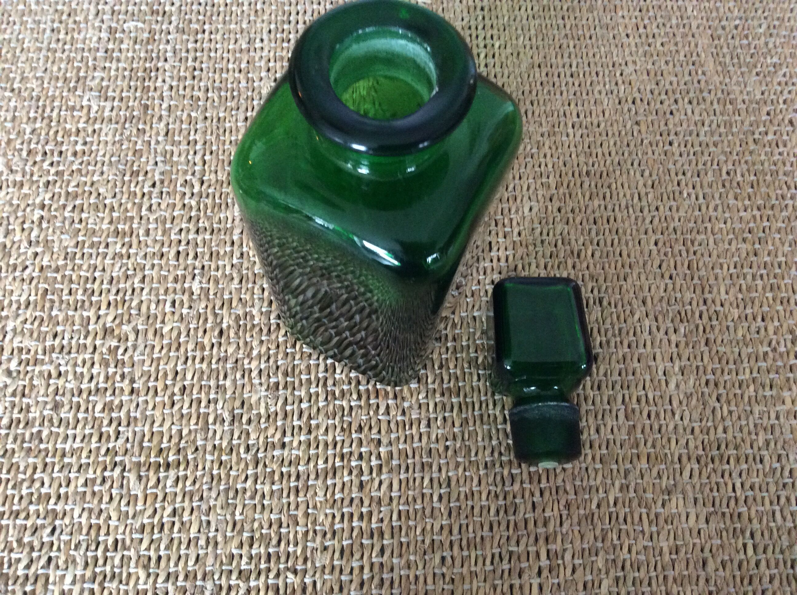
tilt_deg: -67.5
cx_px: 398
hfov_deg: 56.9
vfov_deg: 44.1
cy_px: 298
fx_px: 736
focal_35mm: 32
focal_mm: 3.3
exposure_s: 1/25
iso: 320
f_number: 2.4
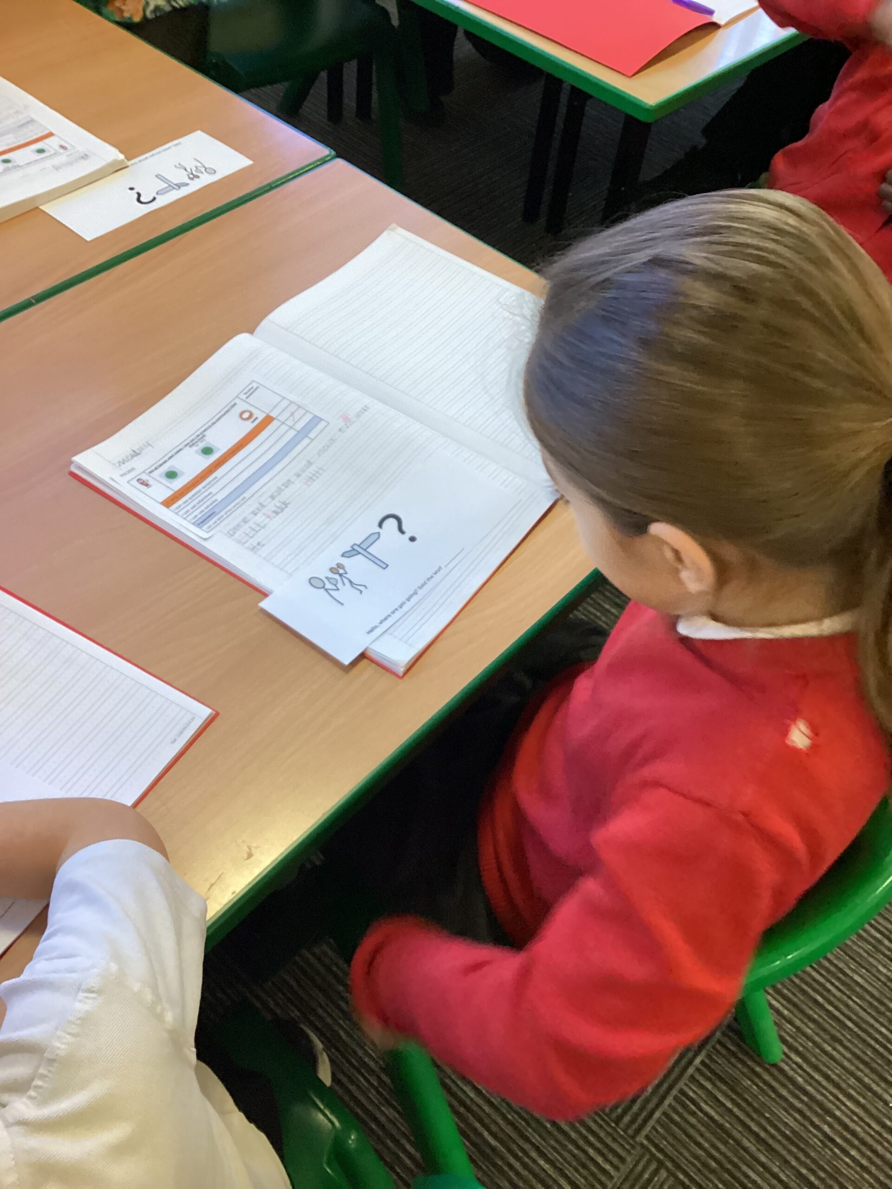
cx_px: 446
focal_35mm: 31
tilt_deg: -51.1
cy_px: 594
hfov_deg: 45.4
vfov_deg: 58.4
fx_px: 1065
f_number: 2.4
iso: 200
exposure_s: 1/50
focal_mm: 3.3
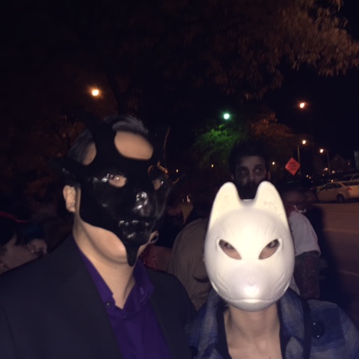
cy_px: 181
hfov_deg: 47.2
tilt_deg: +2.7
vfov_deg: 47.2
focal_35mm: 35
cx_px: 189
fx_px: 411
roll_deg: +4.8
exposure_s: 1/16
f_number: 2.2
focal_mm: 4.15
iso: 64
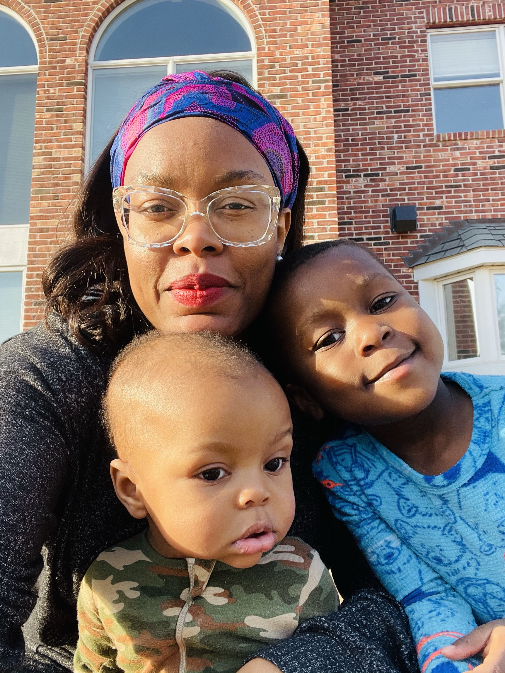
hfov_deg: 46.8
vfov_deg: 60.0
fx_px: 584
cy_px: 336
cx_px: 252
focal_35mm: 30
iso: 25
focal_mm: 2.71
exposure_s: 1/158
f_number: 2.2
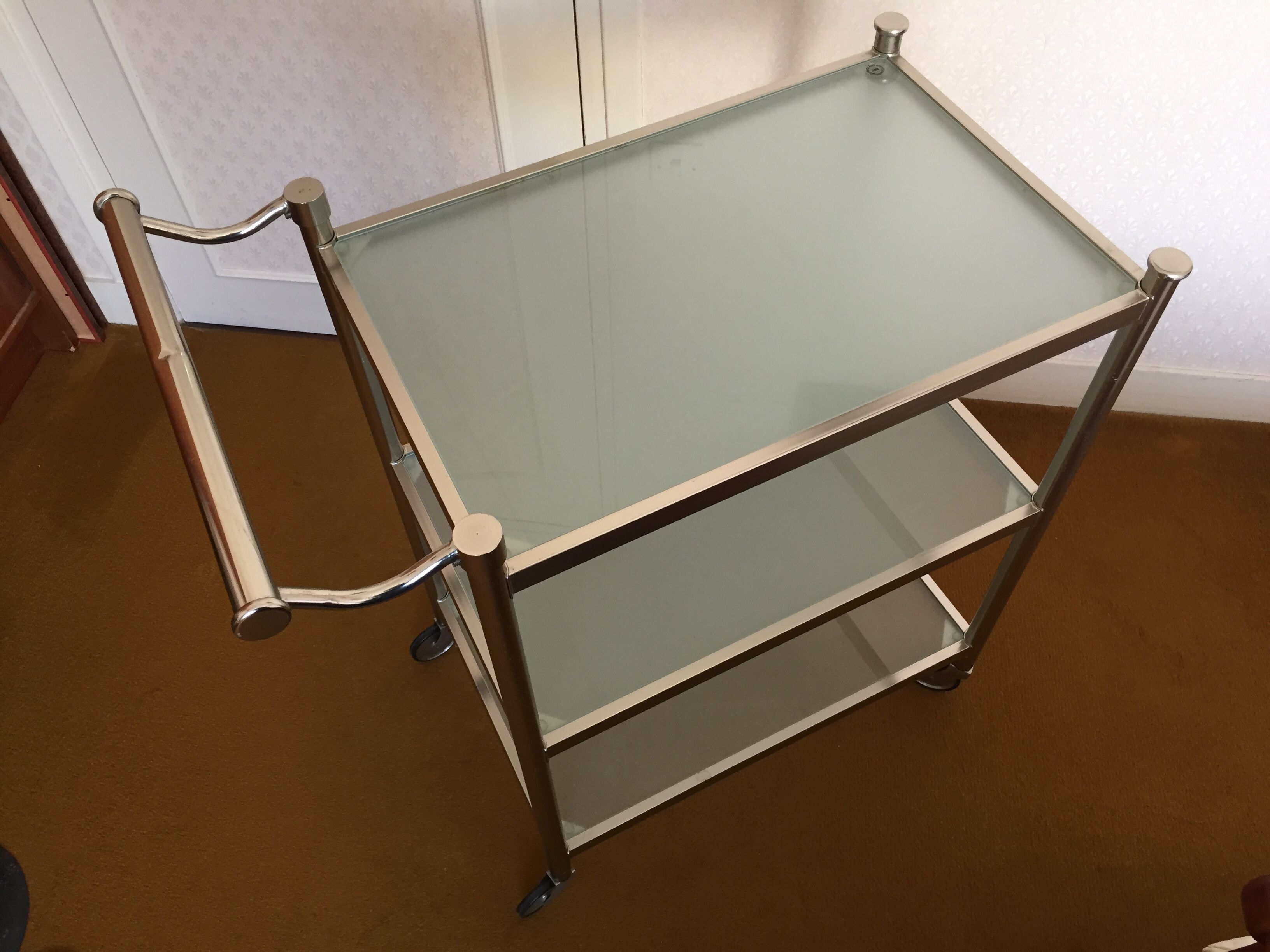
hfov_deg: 61.7
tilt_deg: -54.4
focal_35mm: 29
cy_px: 476
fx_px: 1064
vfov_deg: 48.2
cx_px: 635
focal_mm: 4.15
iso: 160
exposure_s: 1/33
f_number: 2.2
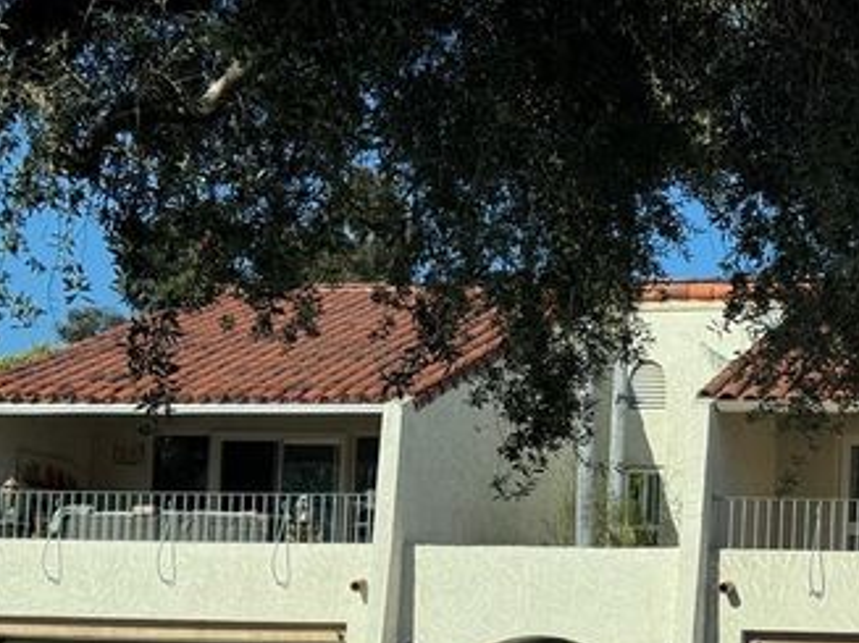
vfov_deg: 15.5
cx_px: 830
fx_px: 2332
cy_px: 585
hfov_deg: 20.3
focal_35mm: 94
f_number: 1.78
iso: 64
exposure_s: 1/5848
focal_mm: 6.76
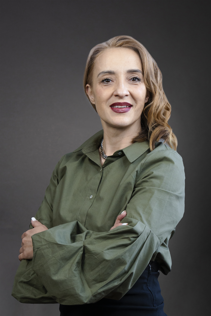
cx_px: 106
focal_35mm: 72
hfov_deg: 18.9
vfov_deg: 28.1
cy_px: 158
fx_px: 633
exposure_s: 1/160
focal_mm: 48
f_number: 5
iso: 640
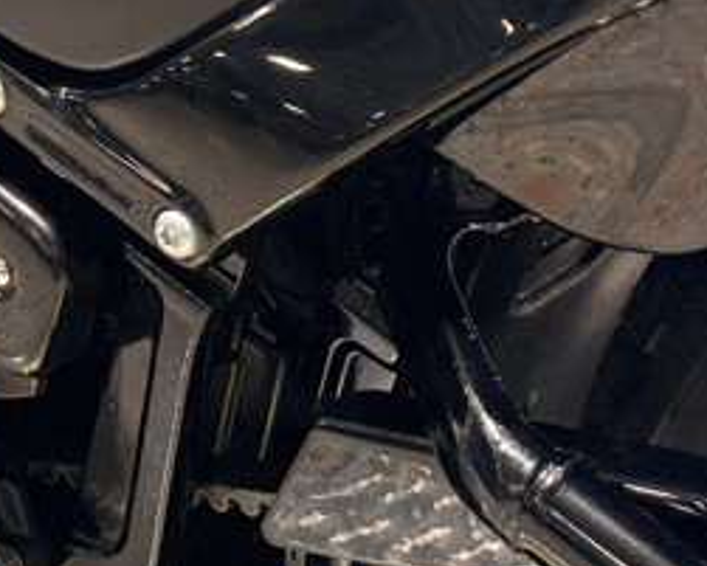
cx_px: -159
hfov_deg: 16.9
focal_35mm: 108
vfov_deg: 13.9
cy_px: -115
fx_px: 2261
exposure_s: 1/120
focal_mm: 5.96
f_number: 1.6
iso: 64
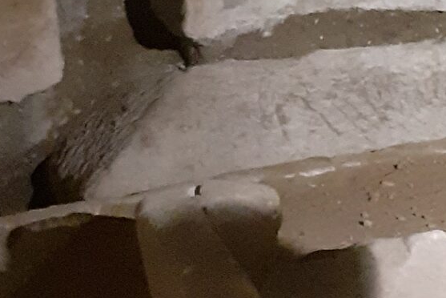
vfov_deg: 10.6
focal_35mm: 129
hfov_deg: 15.7
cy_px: 6
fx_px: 1599
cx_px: 404
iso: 1250
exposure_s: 1/17
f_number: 1.9
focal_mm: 3.6
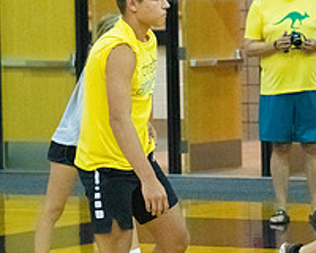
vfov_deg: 5.6
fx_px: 2600
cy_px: 165
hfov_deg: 6.9
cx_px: 439
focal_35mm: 278
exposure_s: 1/800
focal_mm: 102
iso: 10000
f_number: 4.5
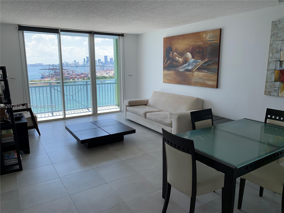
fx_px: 213
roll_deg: +0.5
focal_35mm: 26
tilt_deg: -11.1
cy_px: 106
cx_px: 142
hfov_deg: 67.3
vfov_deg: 53.1
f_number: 1.8
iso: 25
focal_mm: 4.25
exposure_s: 1/389
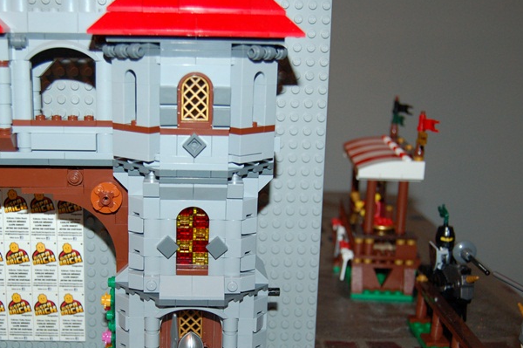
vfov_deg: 25.9
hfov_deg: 38.0
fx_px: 755
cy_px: 222
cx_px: 205
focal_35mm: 52
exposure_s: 1/60
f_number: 4
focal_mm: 26
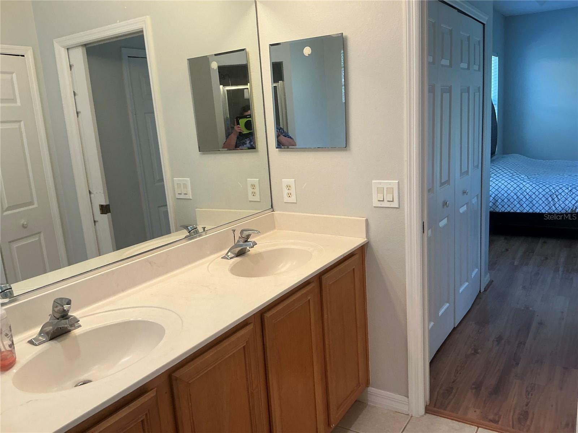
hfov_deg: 63.4
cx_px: 289
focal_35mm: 28
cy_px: 216
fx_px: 468
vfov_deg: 49.7
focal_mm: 3
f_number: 1.8
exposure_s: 1/60
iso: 50
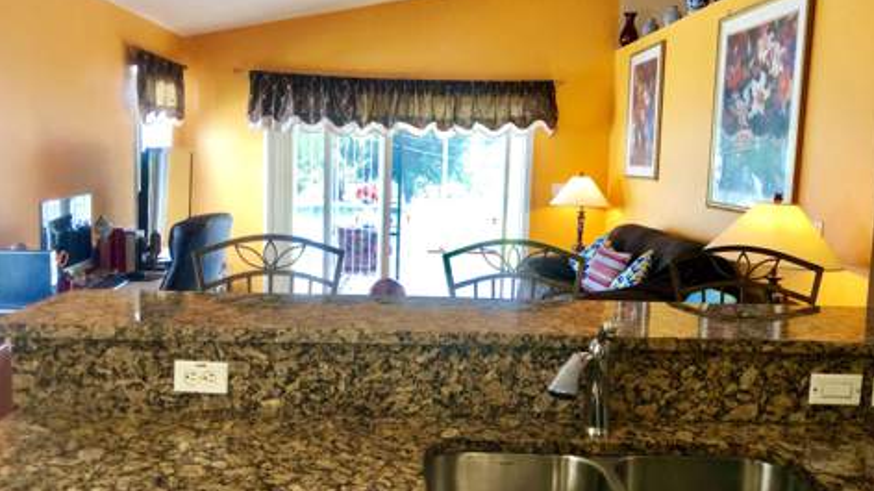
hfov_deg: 62.6
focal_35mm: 31
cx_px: 441
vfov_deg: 37.7
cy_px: 234
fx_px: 718
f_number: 1.8
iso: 32
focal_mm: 4
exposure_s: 1/30
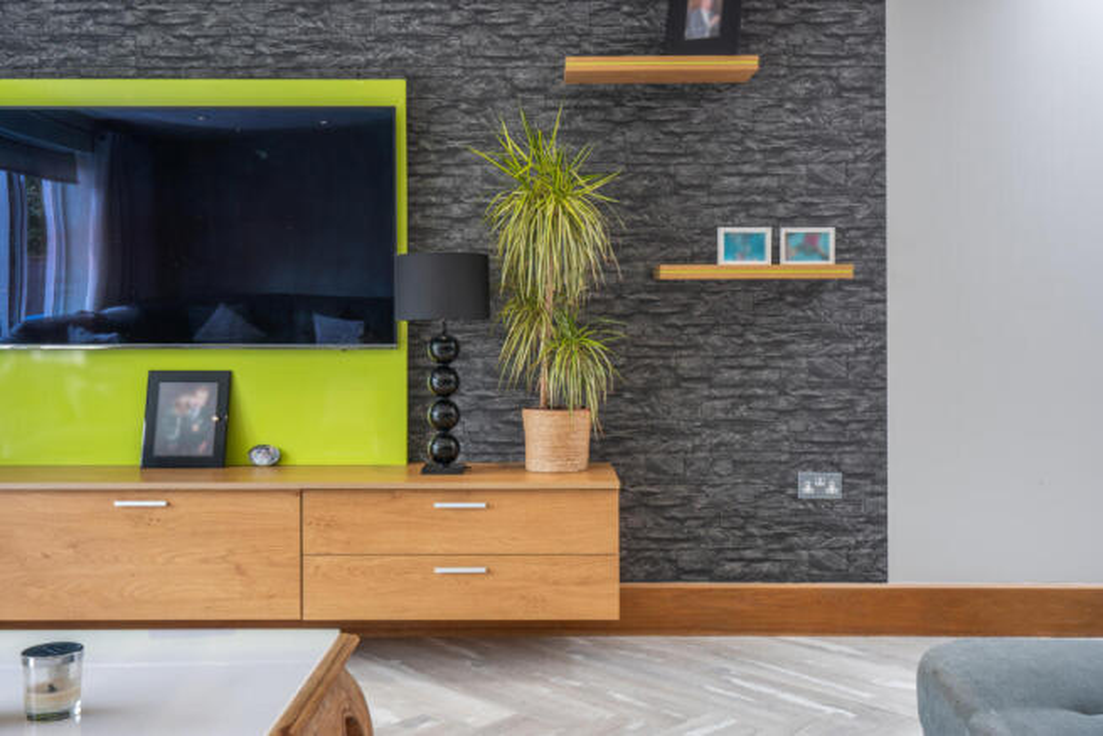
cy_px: 368
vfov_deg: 37.9
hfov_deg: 54.4
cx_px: 552
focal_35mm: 35
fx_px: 1073
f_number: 11
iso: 200
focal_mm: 35
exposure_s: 1/10
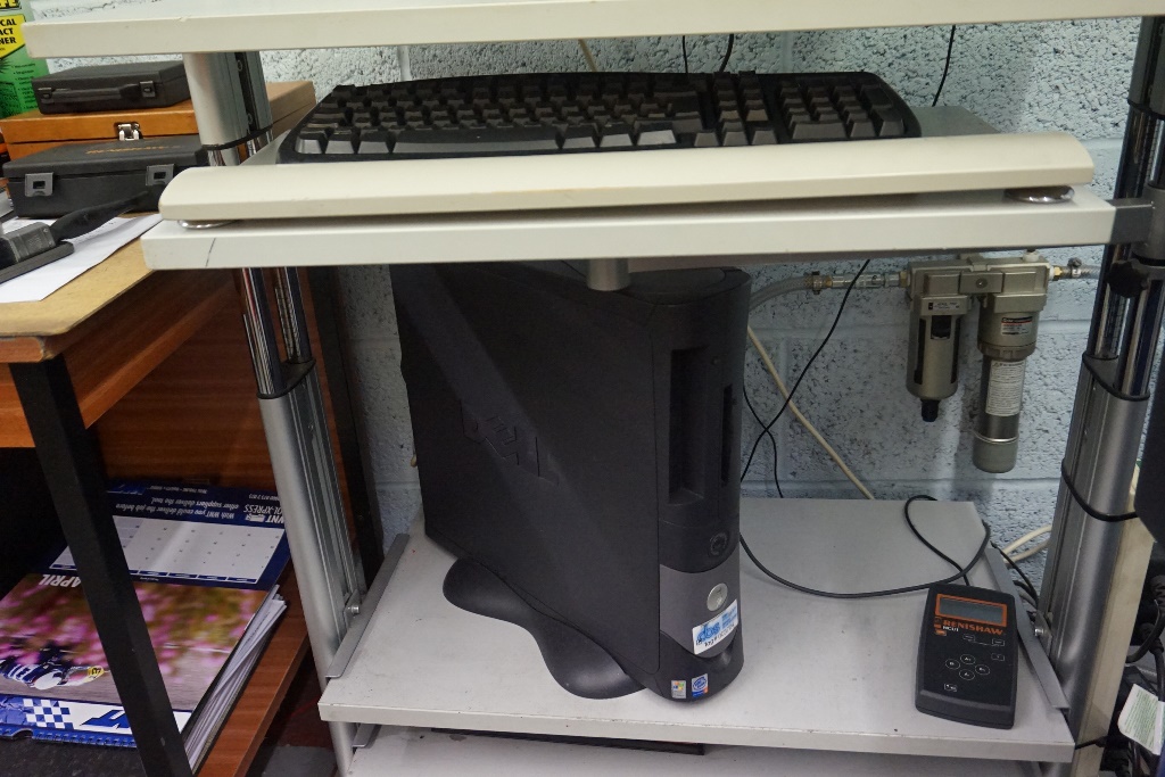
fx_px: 971
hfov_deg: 61.9
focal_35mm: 30
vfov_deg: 43.6
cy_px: 388
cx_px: 582
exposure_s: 1/160
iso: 3200
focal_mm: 20
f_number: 4
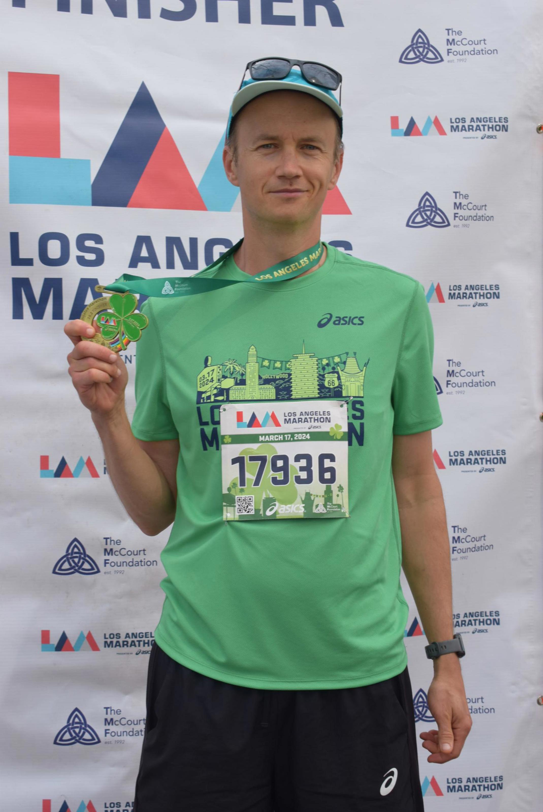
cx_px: 272
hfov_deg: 22.7
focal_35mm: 60
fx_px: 1355
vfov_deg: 33.4
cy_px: 406
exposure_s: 1/250
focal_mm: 40
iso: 250
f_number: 8
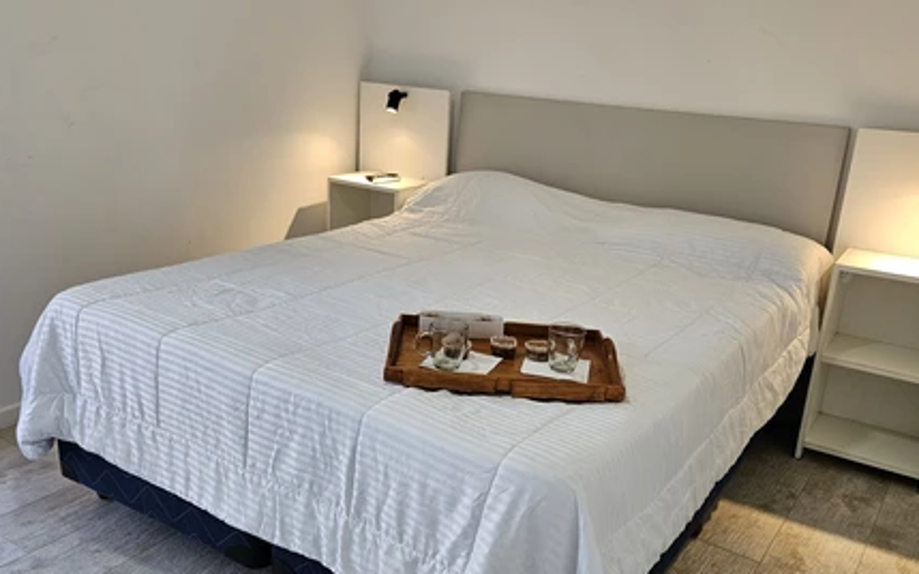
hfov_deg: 72.6
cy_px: 336
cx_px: 465
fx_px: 626
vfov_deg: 49.0
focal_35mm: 25
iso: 160
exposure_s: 1/180
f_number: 1.8
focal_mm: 5.4
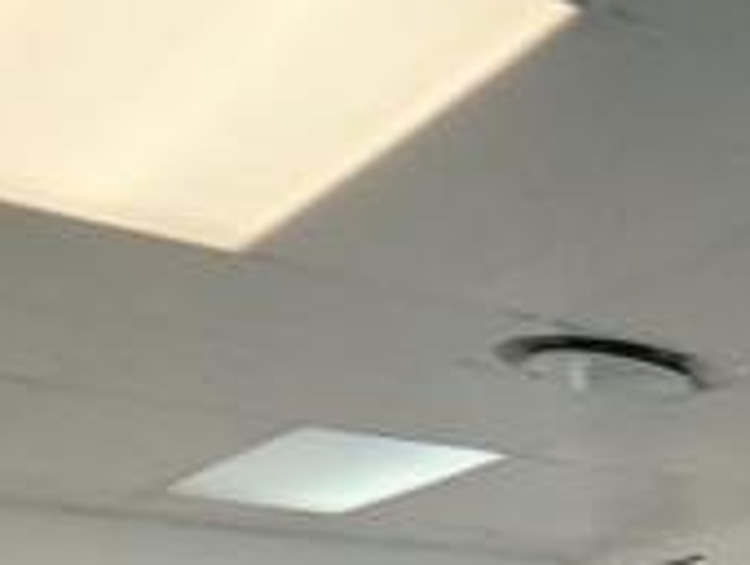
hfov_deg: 17.5
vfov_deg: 17.2
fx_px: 1324
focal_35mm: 61
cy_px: 1143
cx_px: 1615
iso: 250
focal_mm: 2.2
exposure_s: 1/100
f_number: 1.9
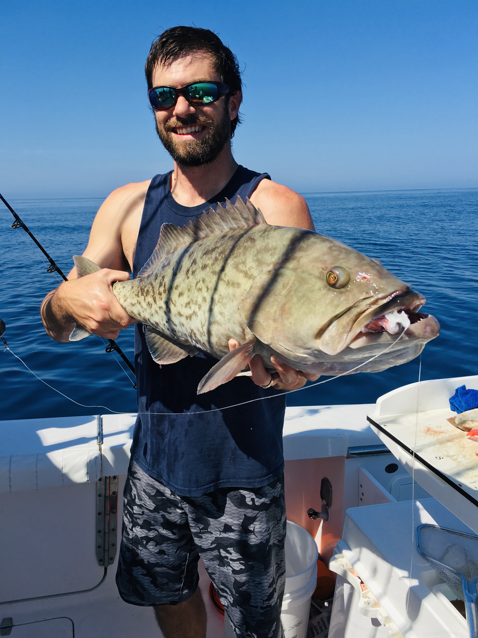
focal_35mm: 29
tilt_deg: -10.0
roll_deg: +0.1
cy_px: 319
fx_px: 534
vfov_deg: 61.7
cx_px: 239
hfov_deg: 48.2
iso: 25
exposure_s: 1/1637
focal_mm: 4.15
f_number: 2.2
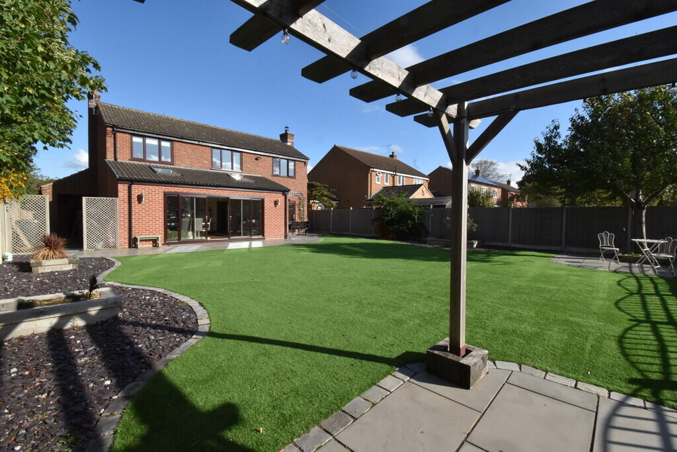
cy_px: 226
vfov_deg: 77.3
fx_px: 282
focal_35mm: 15
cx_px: 338
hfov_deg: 100.4
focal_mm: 10
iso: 800
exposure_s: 1/200
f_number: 22
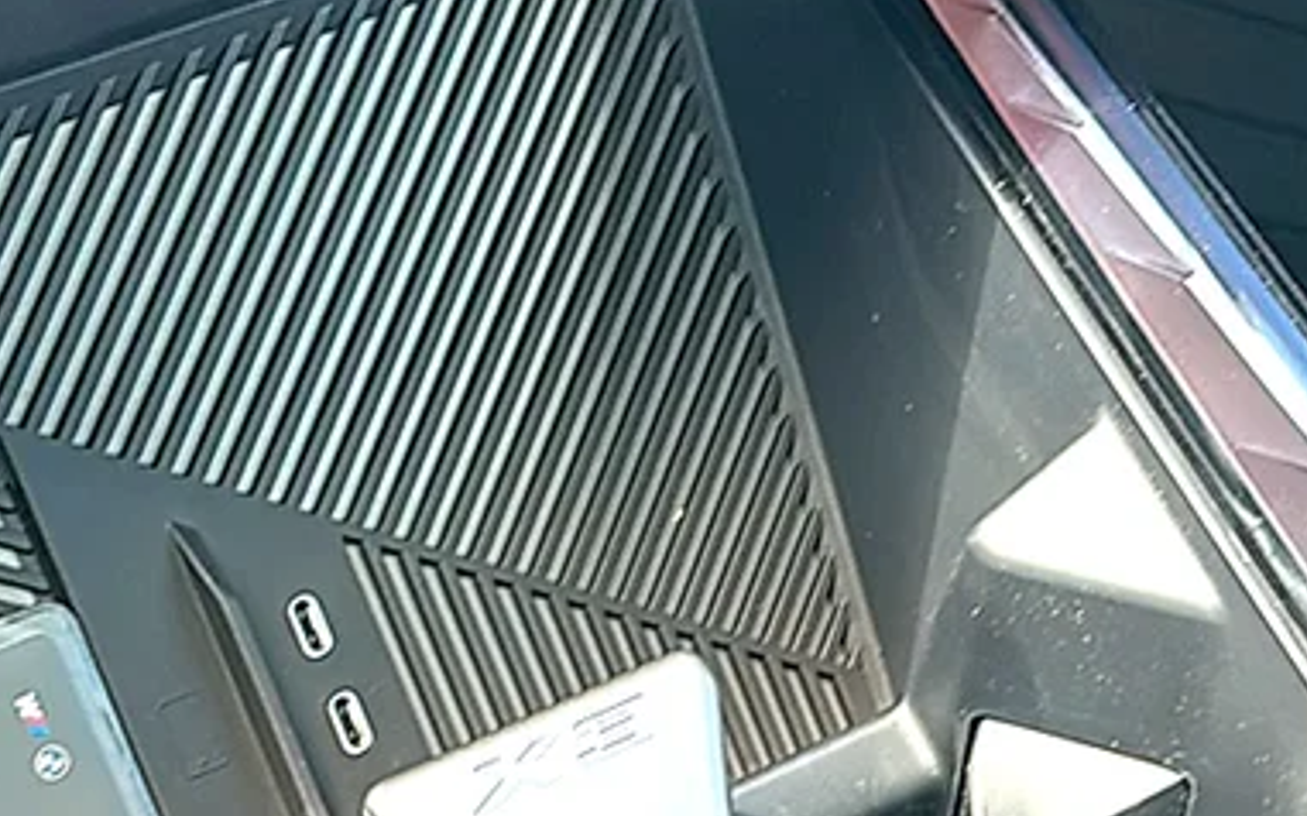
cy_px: 715
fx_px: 2778
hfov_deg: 26.5
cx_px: 569
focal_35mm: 78
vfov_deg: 16.5
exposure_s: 1/130
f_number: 1.78
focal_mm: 6.86
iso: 125
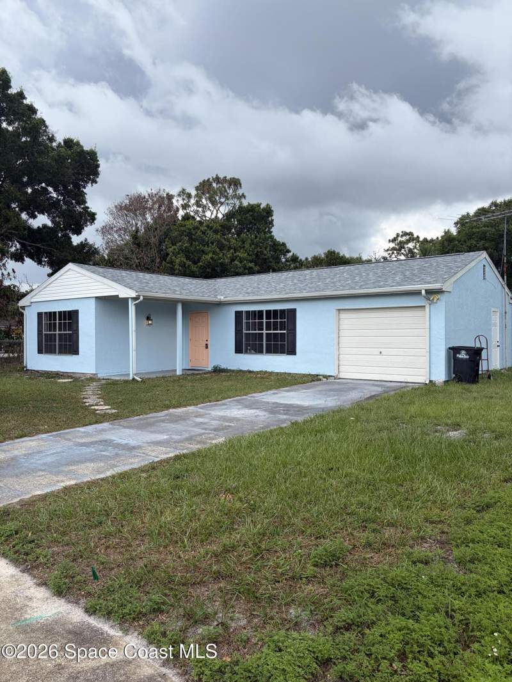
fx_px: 513
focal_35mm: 26
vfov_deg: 67.3
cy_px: 341
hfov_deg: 53.1
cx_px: 256
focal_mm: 5.96
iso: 50
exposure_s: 1/1393
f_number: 1.6
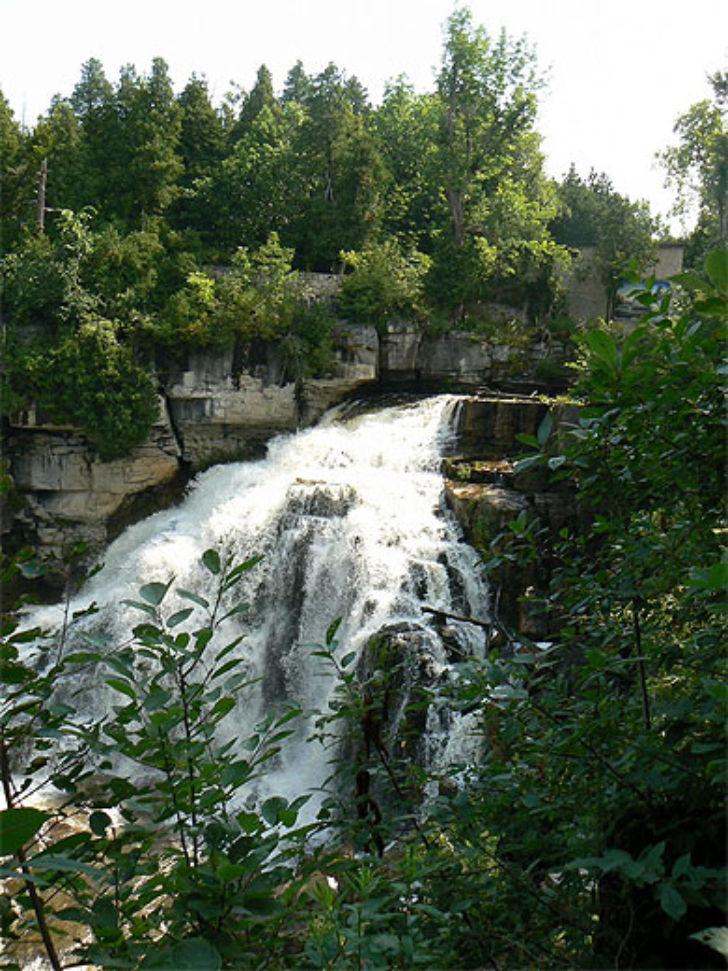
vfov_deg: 51.4
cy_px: 486
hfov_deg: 39.7
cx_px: 364
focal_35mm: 36
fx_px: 1009
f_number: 5.6
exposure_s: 1/250
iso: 80
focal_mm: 6
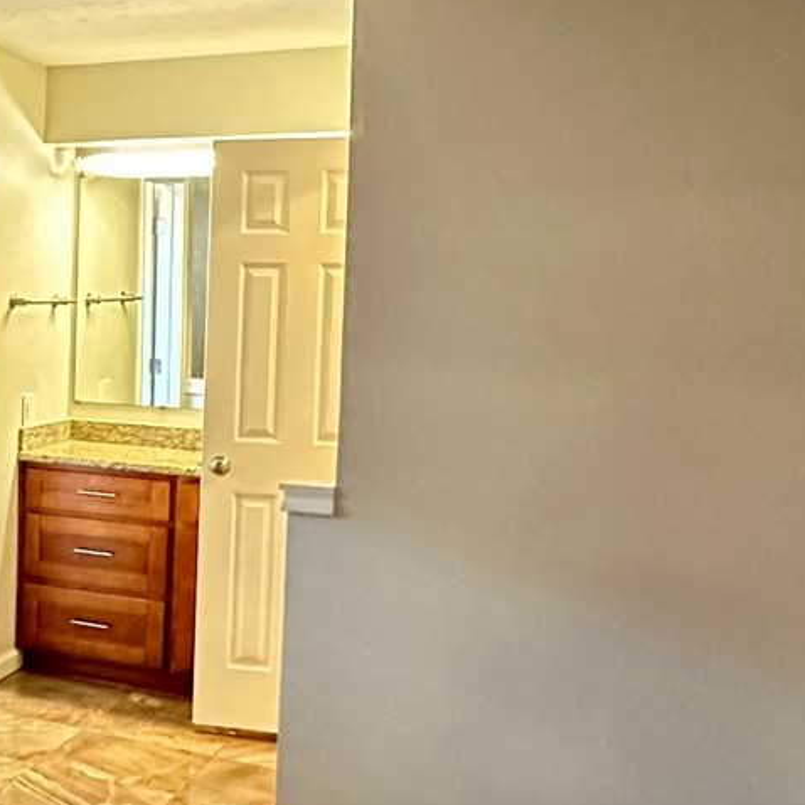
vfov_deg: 32.2
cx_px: -290
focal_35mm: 53
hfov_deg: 26.4
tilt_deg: -3.3
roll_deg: -1.2
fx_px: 1394
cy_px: 372
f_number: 2.2
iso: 1000
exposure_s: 1/60
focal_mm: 2.22
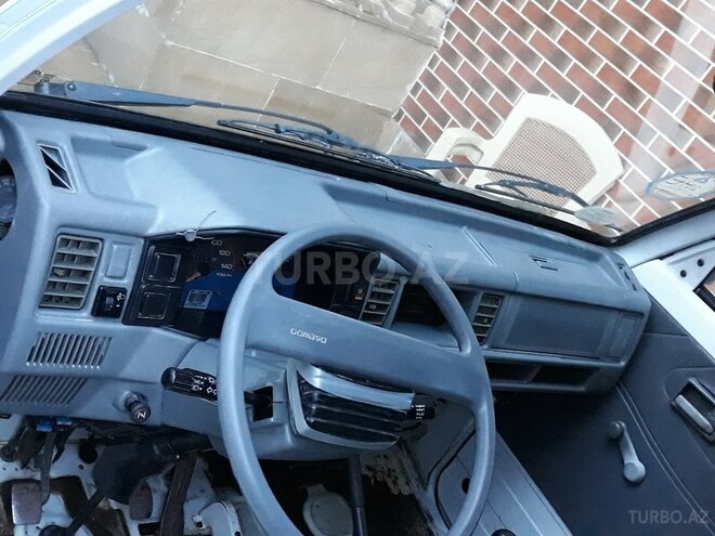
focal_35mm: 27
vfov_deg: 51.4
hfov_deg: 65.3
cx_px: 358
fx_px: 558
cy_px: 268
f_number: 1.7
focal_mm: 3.71
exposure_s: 1/25
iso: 500
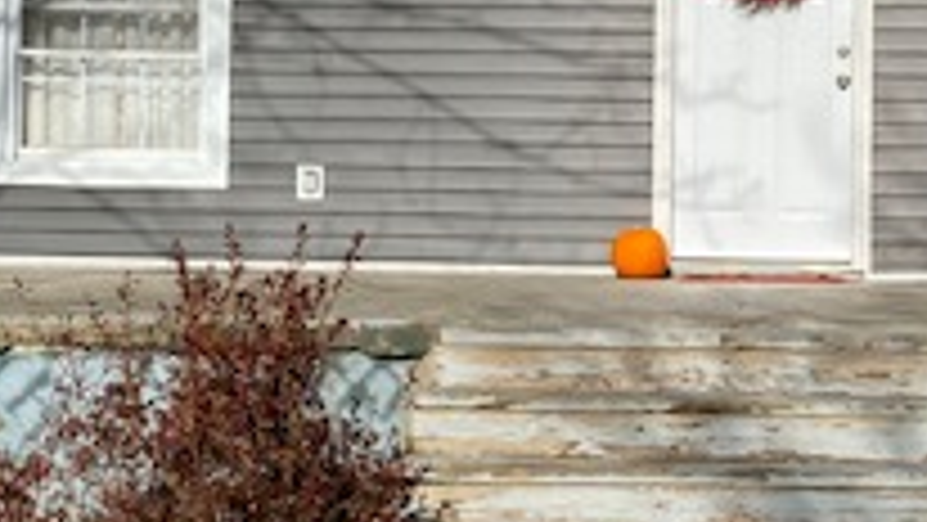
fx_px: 2164
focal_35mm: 88
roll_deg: -1.3
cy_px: 158
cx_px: 670
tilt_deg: +0.1
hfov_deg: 24.0
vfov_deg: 13.7
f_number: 1.8
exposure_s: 1/3049
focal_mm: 4.25
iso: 32
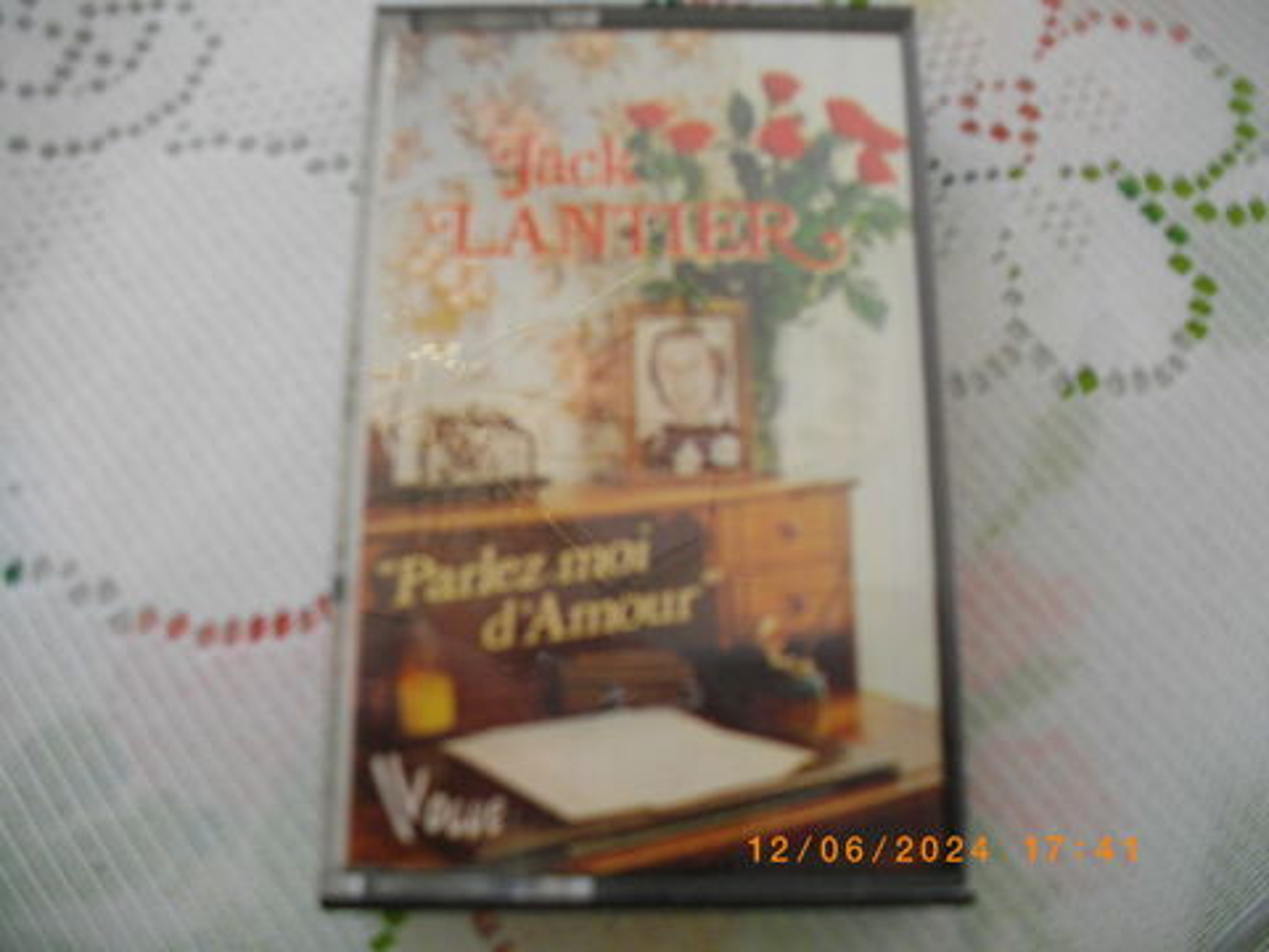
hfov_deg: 56.8
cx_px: 634
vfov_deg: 44.2
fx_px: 1173
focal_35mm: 32
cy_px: 476
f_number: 2.9
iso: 200
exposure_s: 1/100
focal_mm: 5.7
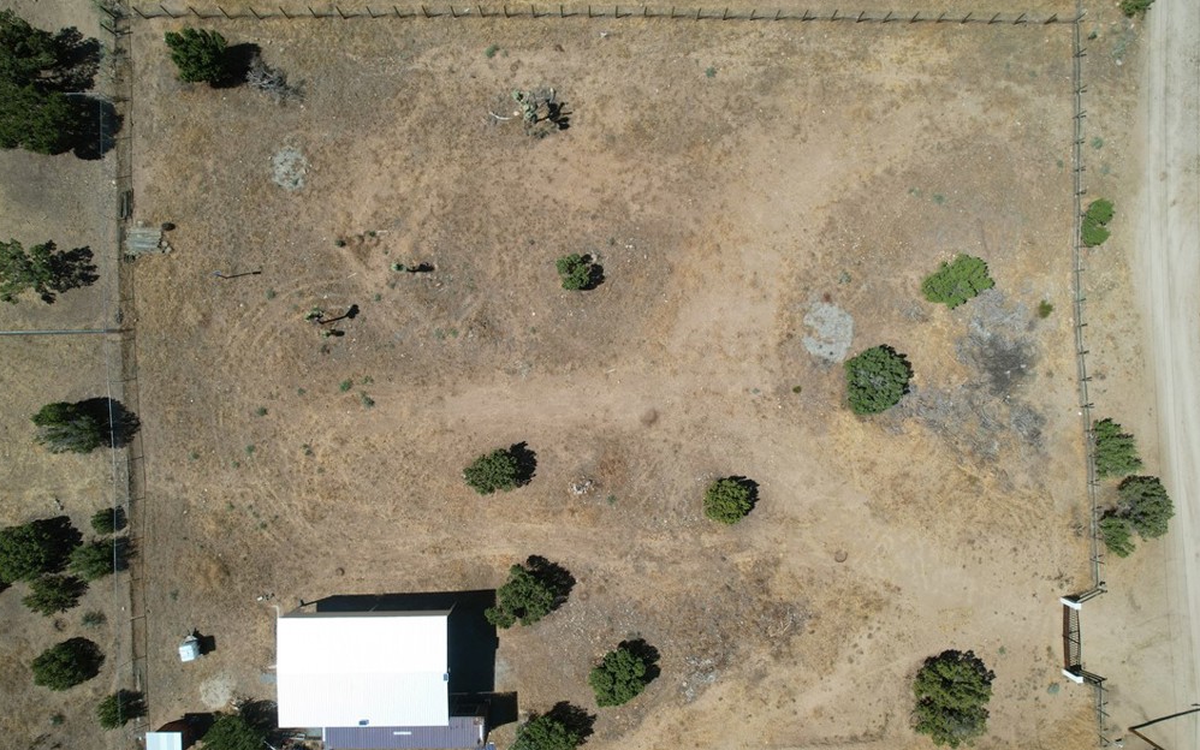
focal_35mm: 23
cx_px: 606
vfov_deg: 53.0
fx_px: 752
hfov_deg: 77.1
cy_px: 391
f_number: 2.8
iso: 100
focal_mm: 8.38
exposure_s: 1/2500
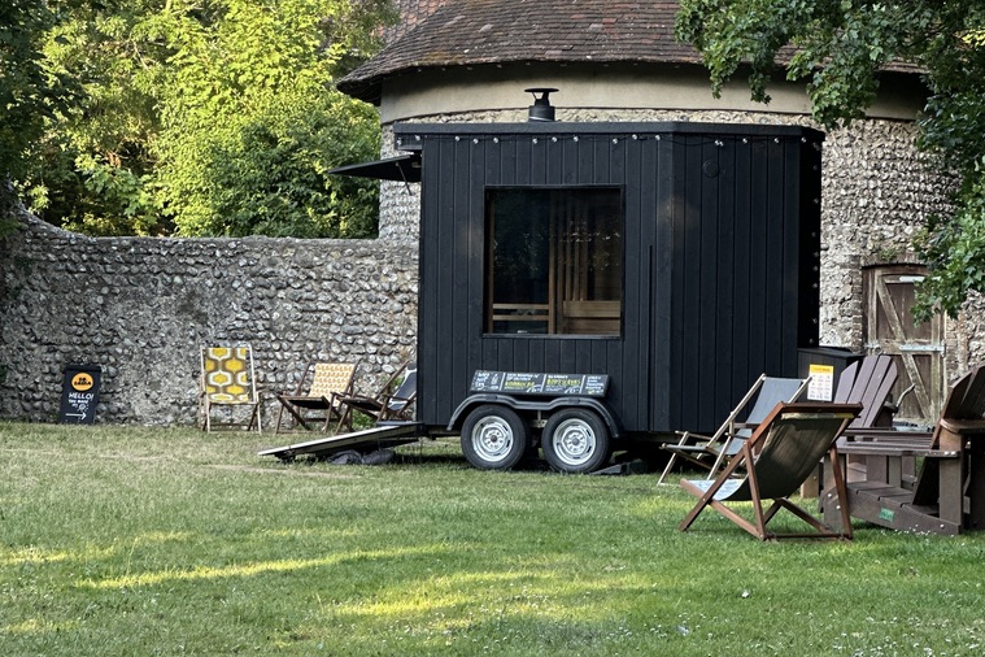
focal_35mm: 108
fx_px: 2955
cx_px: 494
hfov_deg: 18.9
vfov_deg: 12.7
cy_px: 265
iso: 50
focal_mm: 9
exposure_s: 1/121
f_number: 2.8
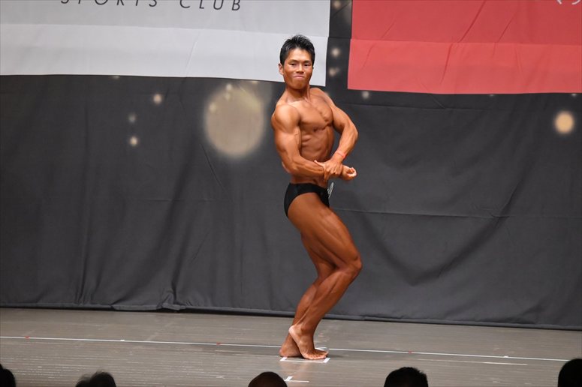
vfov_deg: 6.3
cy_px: 194
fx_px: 3507
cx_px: 291
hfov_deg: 9.5
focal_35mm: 217
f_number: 5.6
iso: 6400
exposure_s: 1/400
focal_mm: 145
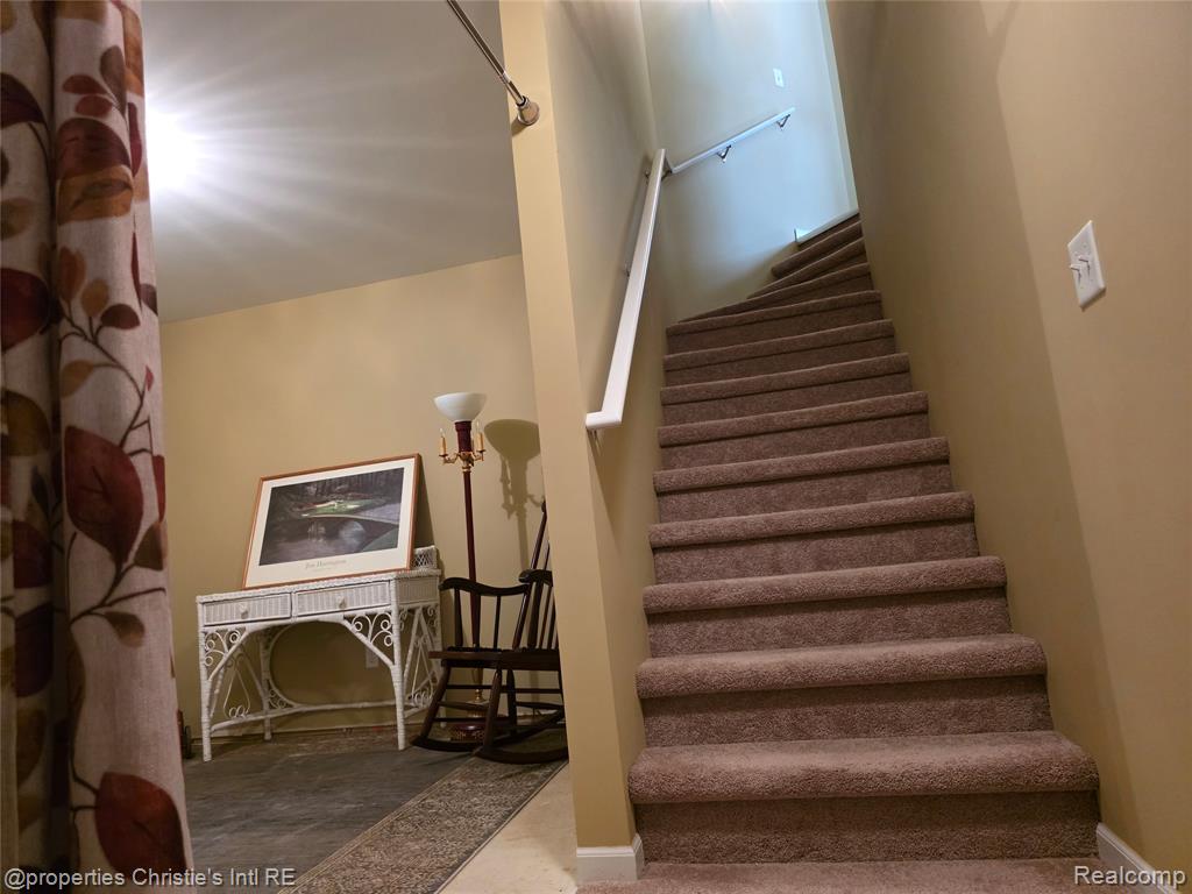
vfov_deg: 58.9
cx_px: 596
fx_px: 792
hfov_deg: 73.9
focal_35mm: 23
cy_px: 447
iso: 1600
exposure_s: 1/120
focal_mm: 6.3
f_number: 1.7
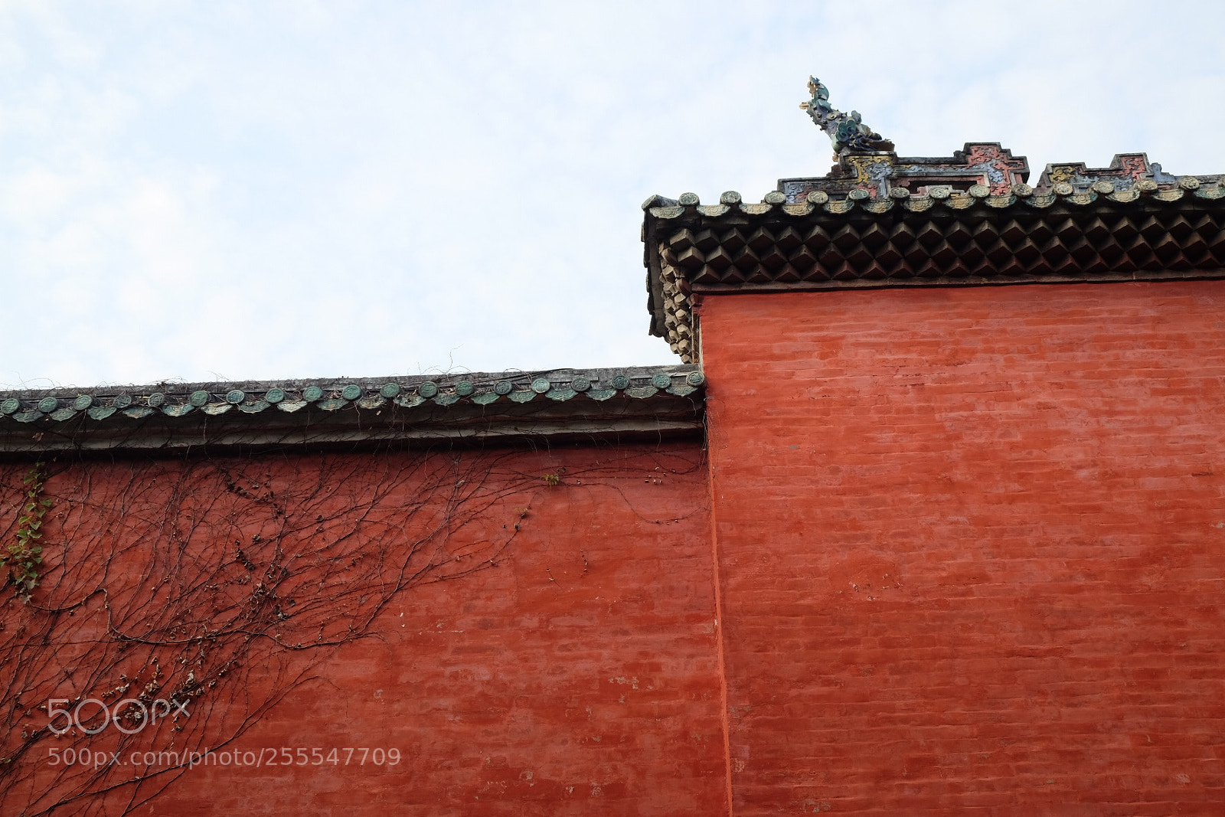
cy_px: 408
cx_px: 612
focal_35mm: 36
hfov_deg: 53.1
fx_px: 1225
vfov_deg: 36.9
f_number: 6.4
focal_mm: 24.3
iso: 400
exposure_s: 1/250
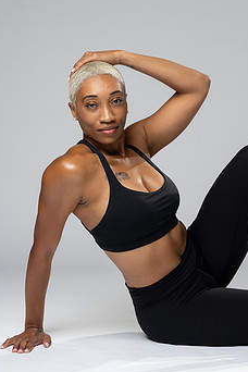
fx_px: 1157
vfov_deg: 18.2
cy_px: 153
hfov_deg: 12.2
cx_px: 158
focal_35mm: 112
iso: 200
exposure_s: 1/160
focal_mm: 85
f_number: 3.2
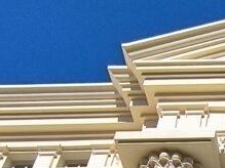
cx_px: 346
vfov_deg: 13.5
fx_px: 565
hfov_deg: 19.4
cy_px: 374
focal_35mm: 87
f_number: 2.2
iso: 50
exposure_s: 1/3258
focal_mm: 1.65
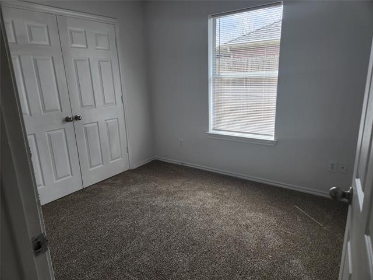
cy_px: 140
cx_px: 186
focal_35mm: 23
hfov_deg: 73.9
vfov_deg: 58.9
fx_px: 248
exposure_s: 1/180
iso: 50
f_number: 1.8
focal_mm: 5.4
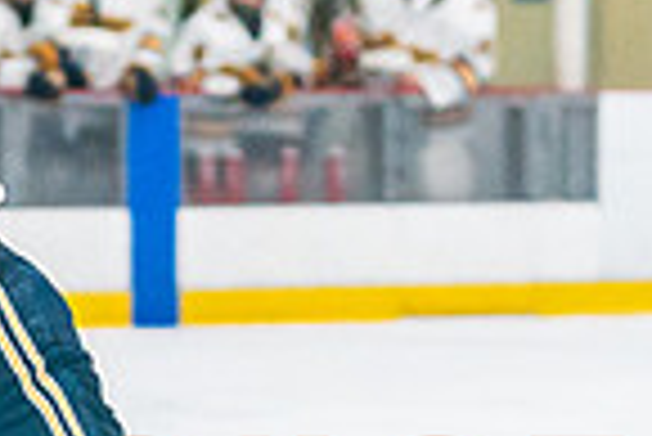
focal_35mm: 448
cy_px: 551
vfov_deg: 3.1
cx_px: -292
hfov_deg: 4.6
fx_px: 8122
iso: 3200
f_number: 2.8
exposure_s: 1/1250
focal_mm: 70
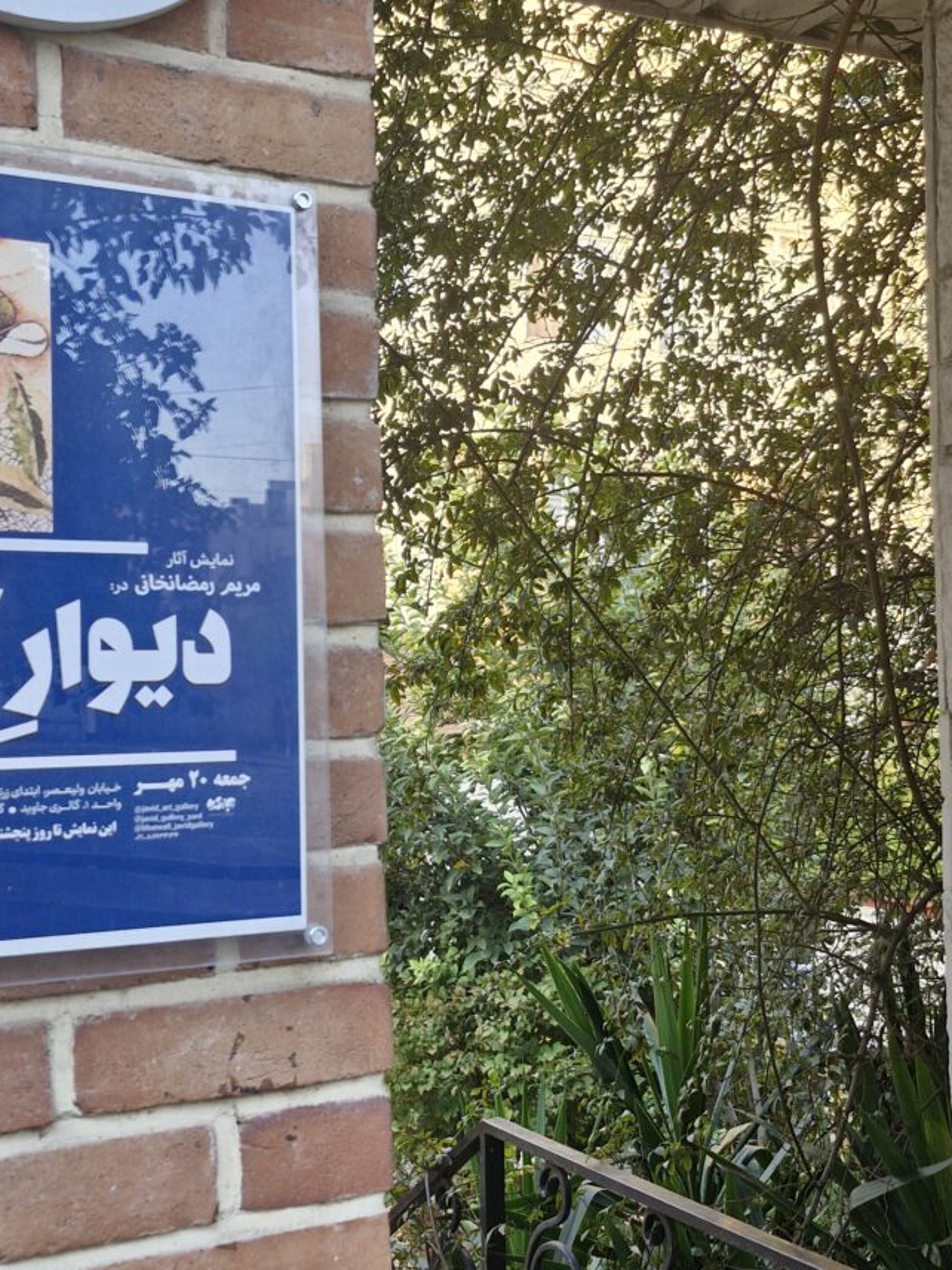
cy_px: 632
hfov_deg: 33.6
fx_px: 1577
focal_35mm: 43
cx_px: 421
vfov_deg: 43.9
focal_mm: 5.54
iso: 50
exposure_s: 1/100
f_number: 1.8
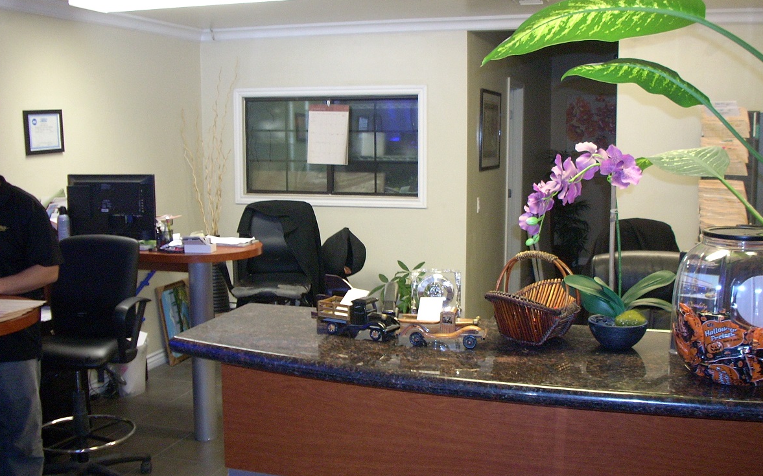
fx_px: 832
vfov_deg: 32.0
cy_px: 234
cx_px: 380
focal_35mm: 40
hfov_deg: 49.3
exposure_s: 1/19.5
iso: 200
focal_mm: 6.2
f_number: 2.8
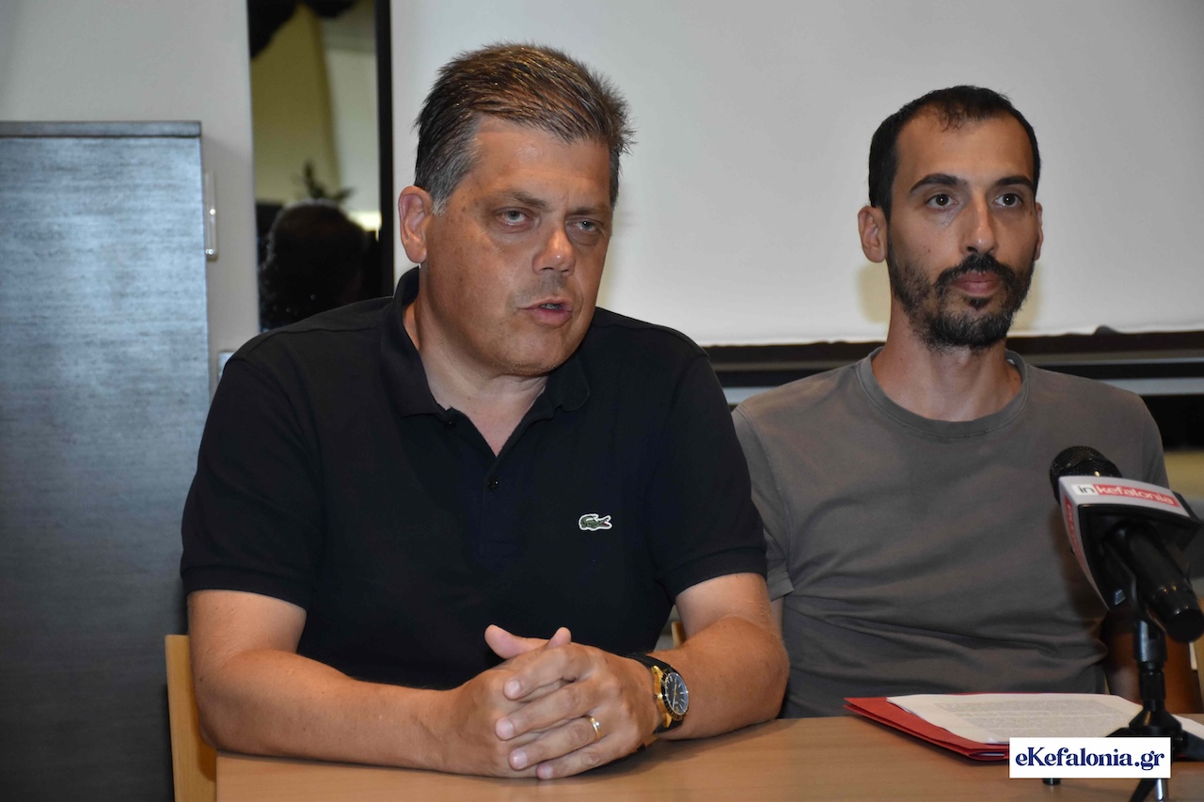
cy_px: 401
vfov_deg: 13.8
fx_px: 3310
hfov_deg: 20.6
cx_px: 602
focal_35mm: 99
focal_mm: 66
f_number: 5.6
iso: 1600
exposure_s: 1/160
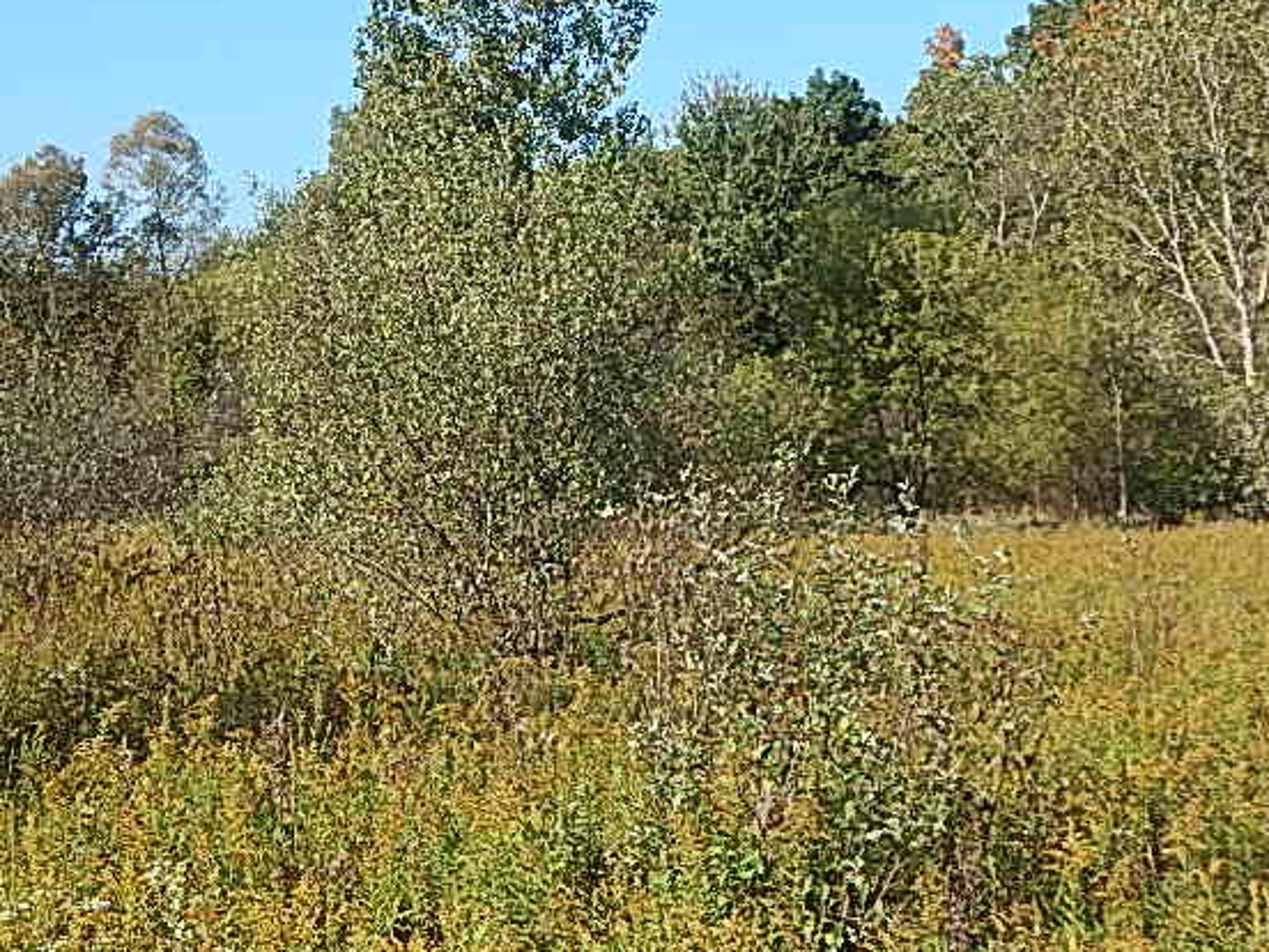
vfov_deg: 18.4
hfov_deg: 24.4
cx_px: 589
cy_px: 428
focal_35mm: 80
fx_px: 2933
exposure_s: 1/640
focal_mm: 12.3
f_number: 4.1
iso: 125
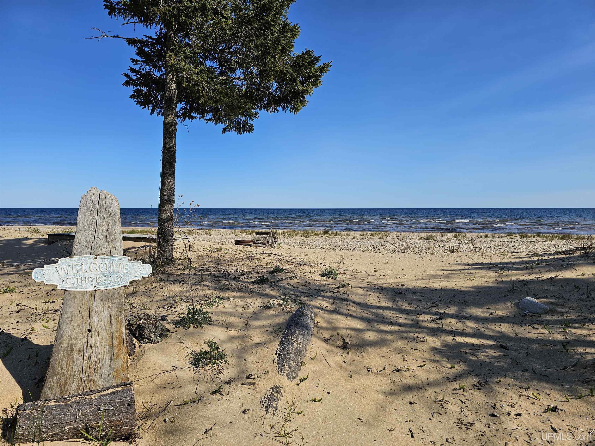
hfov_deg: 73.9
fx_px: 395
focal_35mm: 23
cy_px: 223
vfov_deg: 58.9
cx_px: 298
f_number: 1.7
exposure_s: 1/1318
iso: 10
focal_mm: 6.3
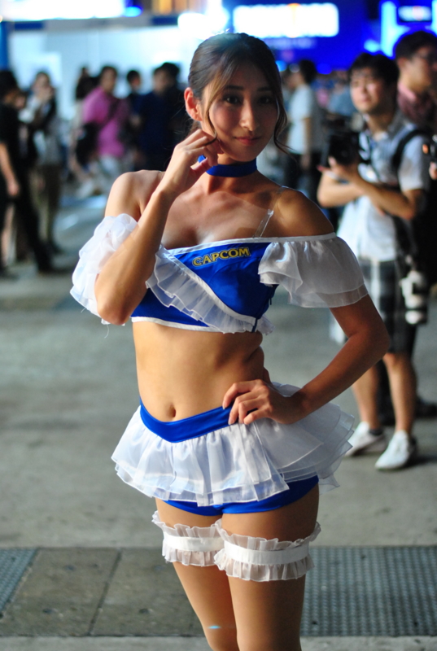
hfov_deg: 18.3
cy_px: 326
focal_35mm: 75
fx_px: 1359
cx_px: 218
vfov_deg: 26.9
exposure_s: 1/50
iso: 800
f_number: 1.8
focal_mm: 50
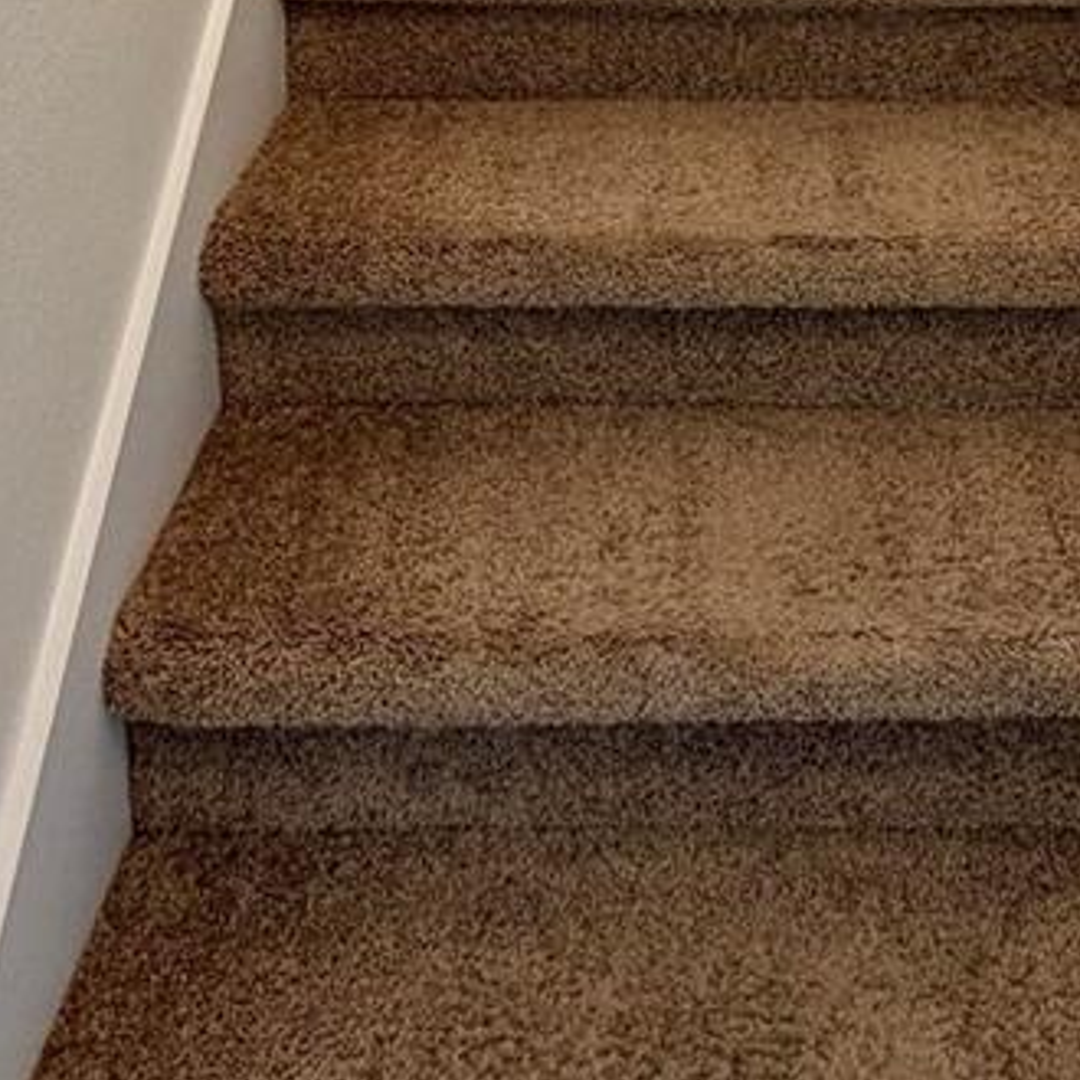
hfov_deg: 37.1
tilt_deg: -8.9
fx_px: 1588
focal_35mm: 45
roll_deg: -0.8
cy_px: -331
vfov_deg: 29.9
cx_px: 730
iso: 250
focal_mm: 2.22
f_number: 2.2
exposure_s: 1/60
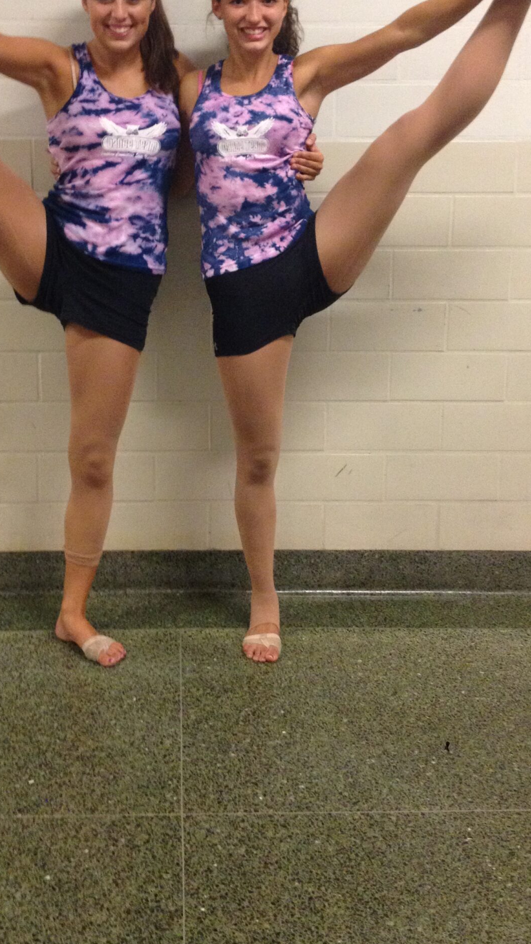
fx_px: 1301
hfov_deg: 23.0
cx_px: 205
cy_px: 338
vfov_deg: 39.5
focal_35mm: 52
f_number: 2.4
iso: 320
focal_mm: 4.28
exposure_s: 1/20
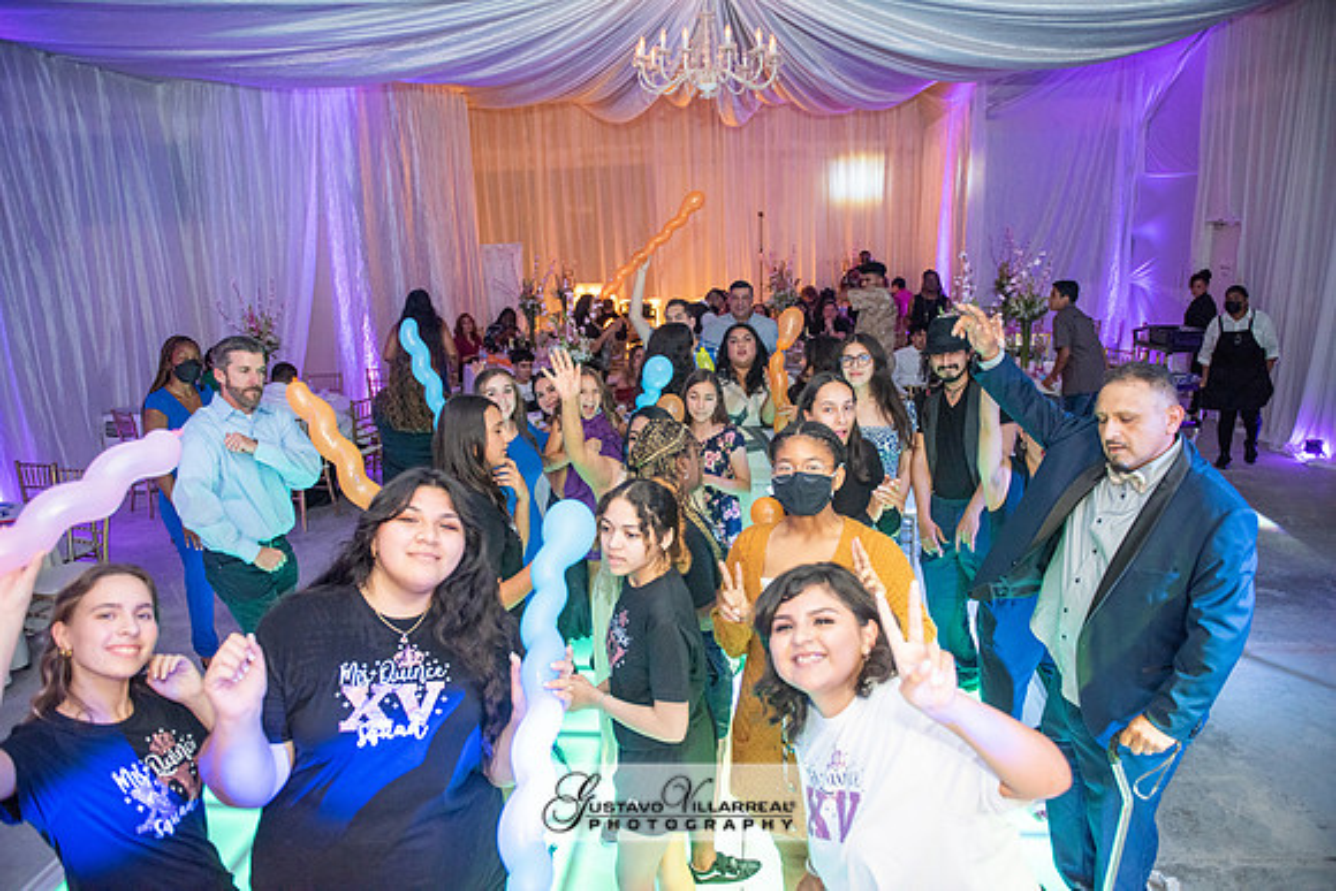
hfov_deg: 73.7
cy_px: 446
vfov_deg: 53.2
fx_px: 891
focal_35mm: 24
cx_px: 668
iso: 1250
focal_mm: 24
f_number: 3.2
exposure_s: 1/125
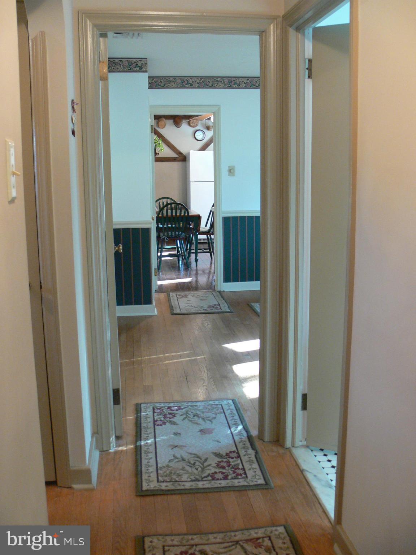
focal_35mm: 35
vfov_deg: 52.6
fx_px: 561
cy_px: 278
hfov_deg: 40.7
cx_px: 208
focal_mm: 7.4
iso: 200
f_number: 2.8
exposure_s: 1/8
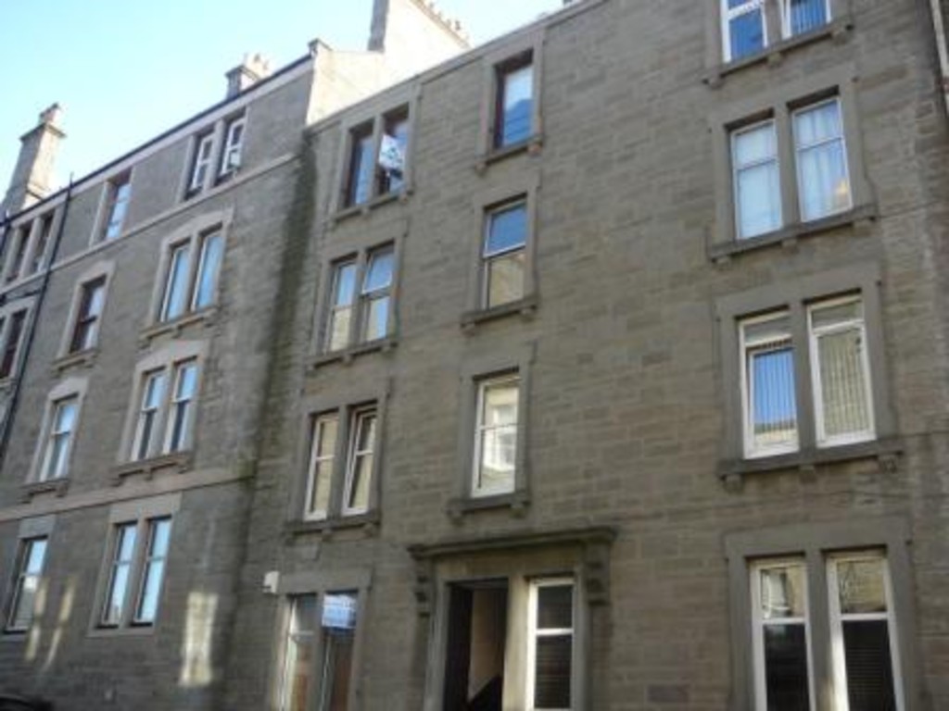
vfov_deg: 40.7
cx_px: 474
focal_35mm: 35
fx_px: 960
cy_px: 356
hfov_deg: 52.6
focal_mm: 5.2
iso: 80
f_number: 2.8
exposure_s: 1/200
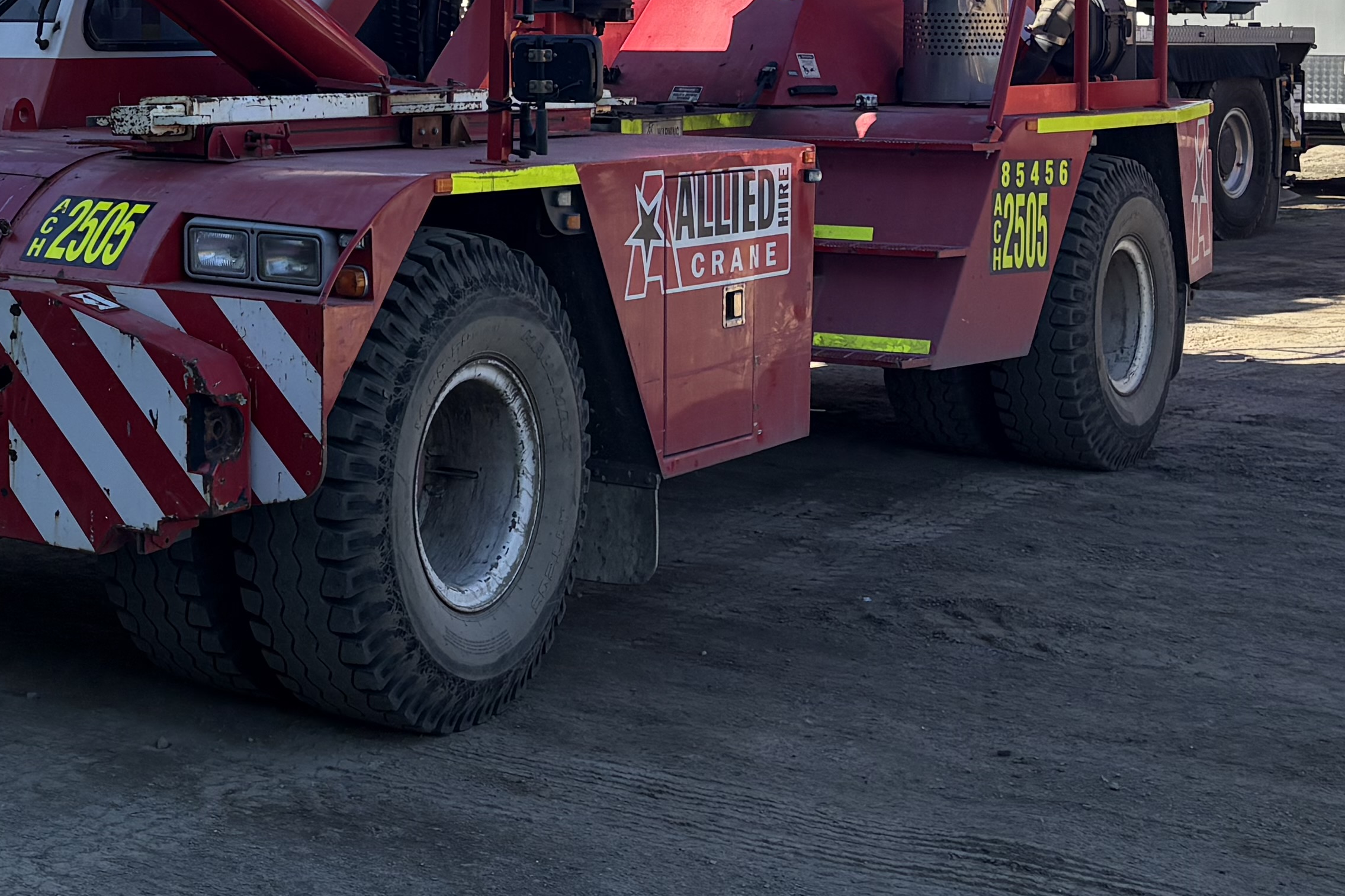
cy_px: -14
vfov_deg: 19.4
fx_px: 2540
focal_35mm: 68
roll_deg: +0.1
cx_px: -9
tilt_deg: +0.3
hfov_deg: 27.9
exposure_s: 1/1587
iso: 50
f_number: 1.6
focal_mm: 5.96
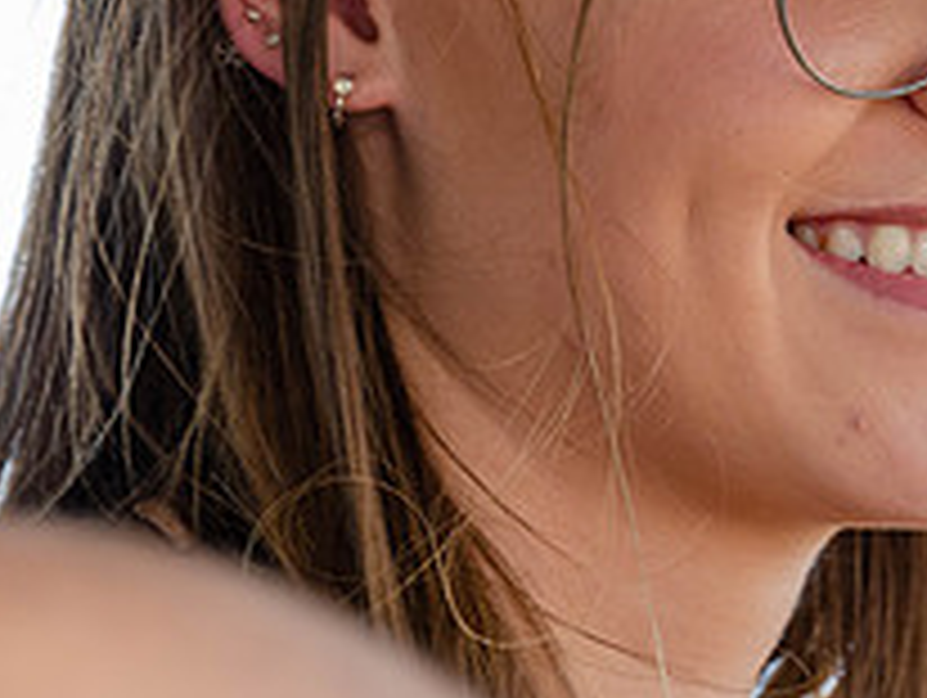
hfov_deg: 3.6
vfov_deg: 2.7
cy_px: 63
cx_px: 612
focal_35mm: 547
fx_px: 14665
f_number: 5.6
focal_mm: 135
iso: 250
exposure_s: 1/80
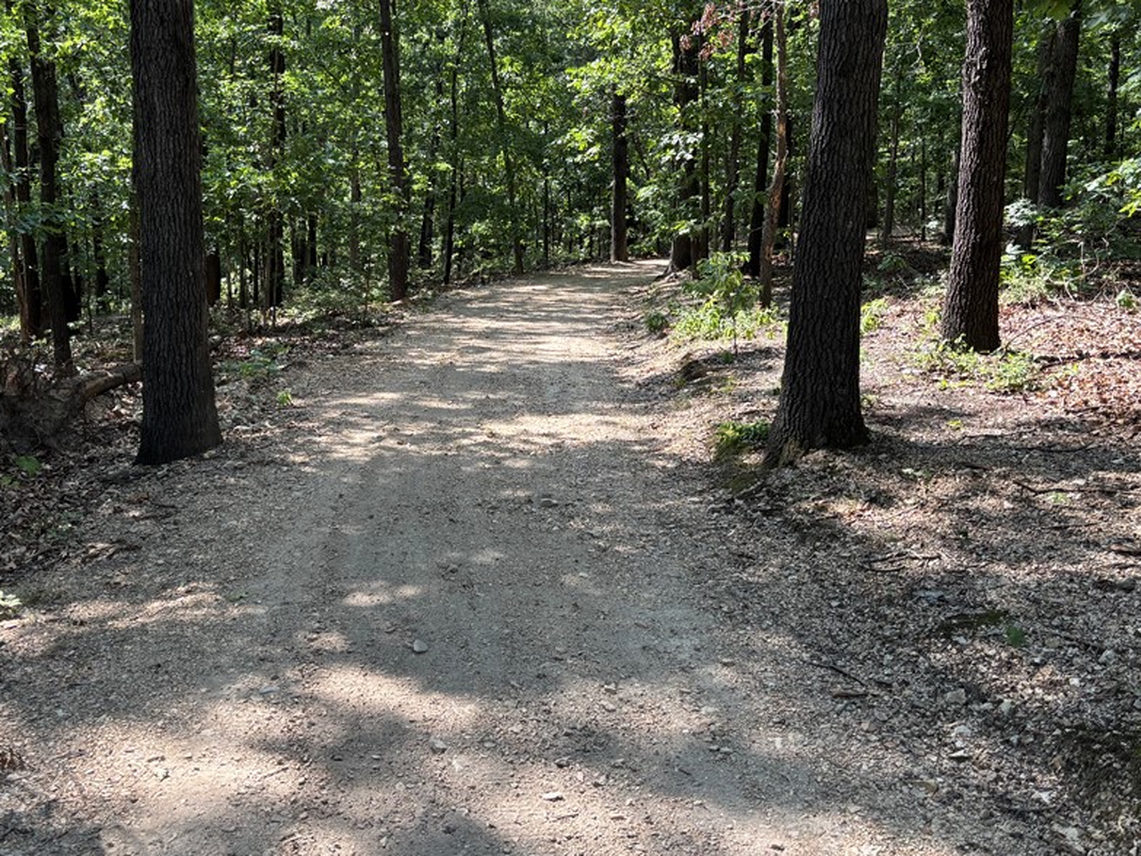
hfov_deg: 53.7
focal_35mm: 34
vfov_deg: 41.8
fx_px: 1121
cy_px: 395
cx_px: 477
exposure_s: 1/452
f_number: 1.6
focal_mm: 5.96
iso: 50
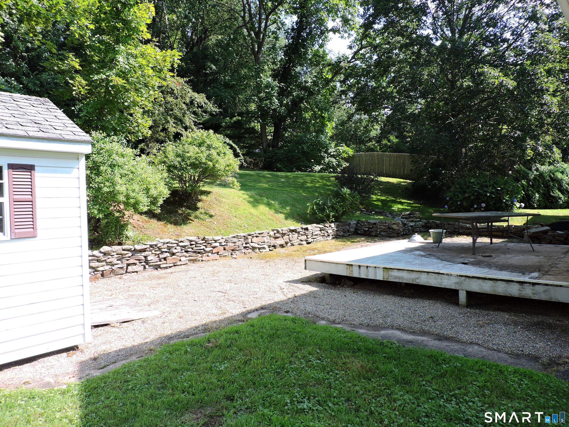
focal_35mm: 24
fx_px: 394
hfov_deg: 71.6
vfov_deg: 56.8
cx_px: 284
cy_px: 214
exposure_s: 1/320
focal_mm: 4.3
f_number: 3
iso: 100
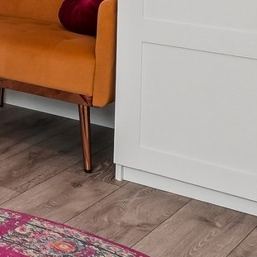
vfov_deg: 18.4
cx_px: -355
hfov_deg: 14.2
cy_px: -122
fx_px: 706
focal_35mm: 84
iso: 400
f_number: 8
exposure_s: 1/25
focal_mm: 10
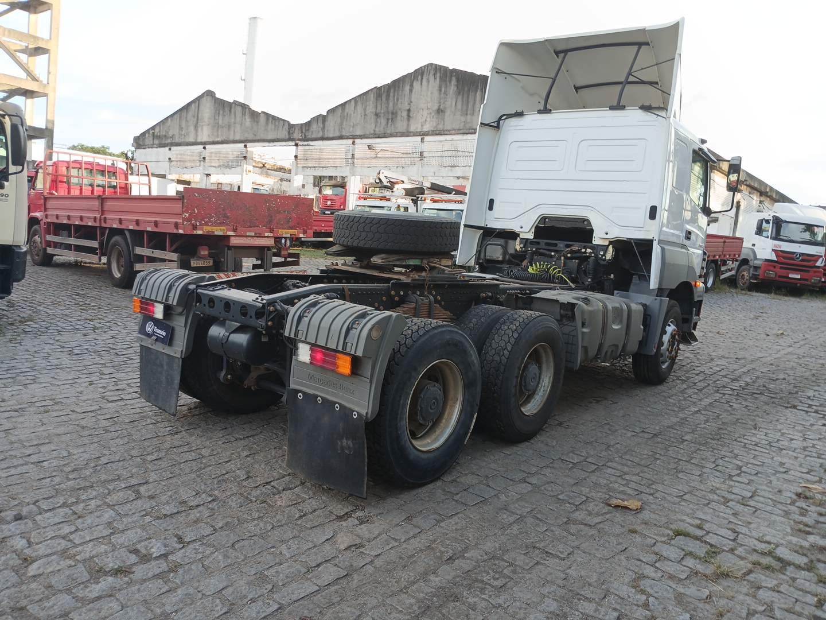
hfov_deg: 67.3
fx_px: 620
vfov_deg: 53.1
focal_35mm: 26
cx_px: 413
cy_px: 310
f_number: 1.8
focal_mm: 3.98
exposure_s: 1/100
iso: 37
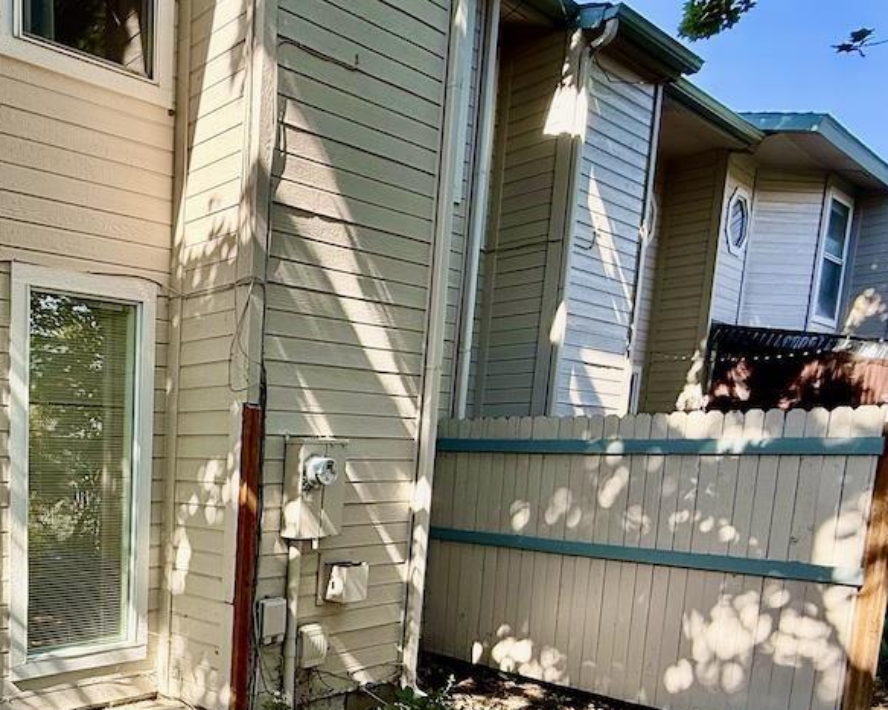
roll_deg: -0.5
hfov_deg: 51.0
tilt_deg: -7.0
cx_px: 65
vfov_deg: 46.2
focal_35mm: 30
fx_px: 788
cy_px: 559
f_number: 2.2
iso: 64
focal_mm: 2.22
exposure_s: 1/267
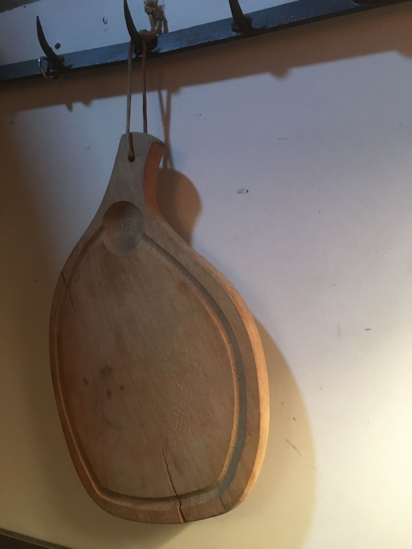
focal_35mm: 29
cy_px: 274
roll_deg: +0.5
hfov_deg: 48.2
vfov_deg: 61.7
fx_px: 460
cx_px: 206
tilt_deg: -0.4
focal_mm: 4.15
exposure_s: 1/25
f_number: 2.2
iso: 200
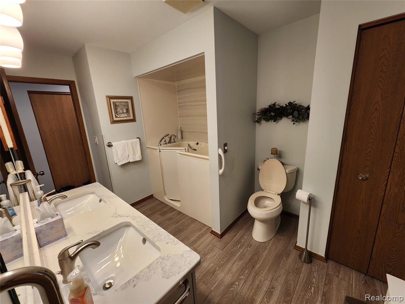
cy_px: 152
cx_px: 202
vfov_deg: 89.9
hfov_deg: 106.2
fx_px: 152
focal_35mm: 13
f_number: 2.2
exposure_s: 1/60
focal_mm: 2.2
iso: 100
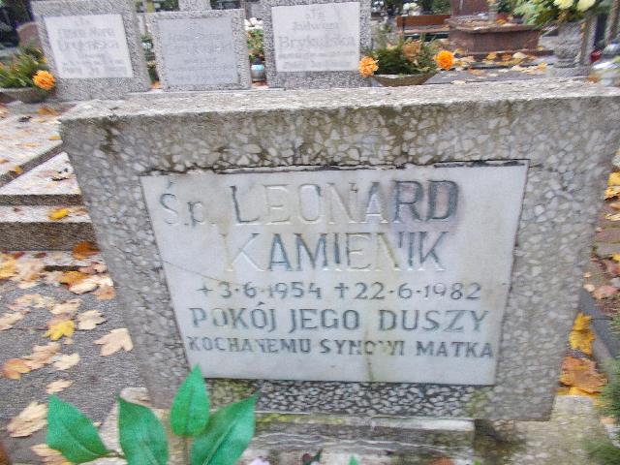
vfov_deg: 53.1
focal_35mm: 26
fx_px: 466
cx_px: 310
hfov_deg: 67.3
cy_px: 232
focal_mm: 4.6
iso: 160
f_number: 3.2
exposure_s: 1/25
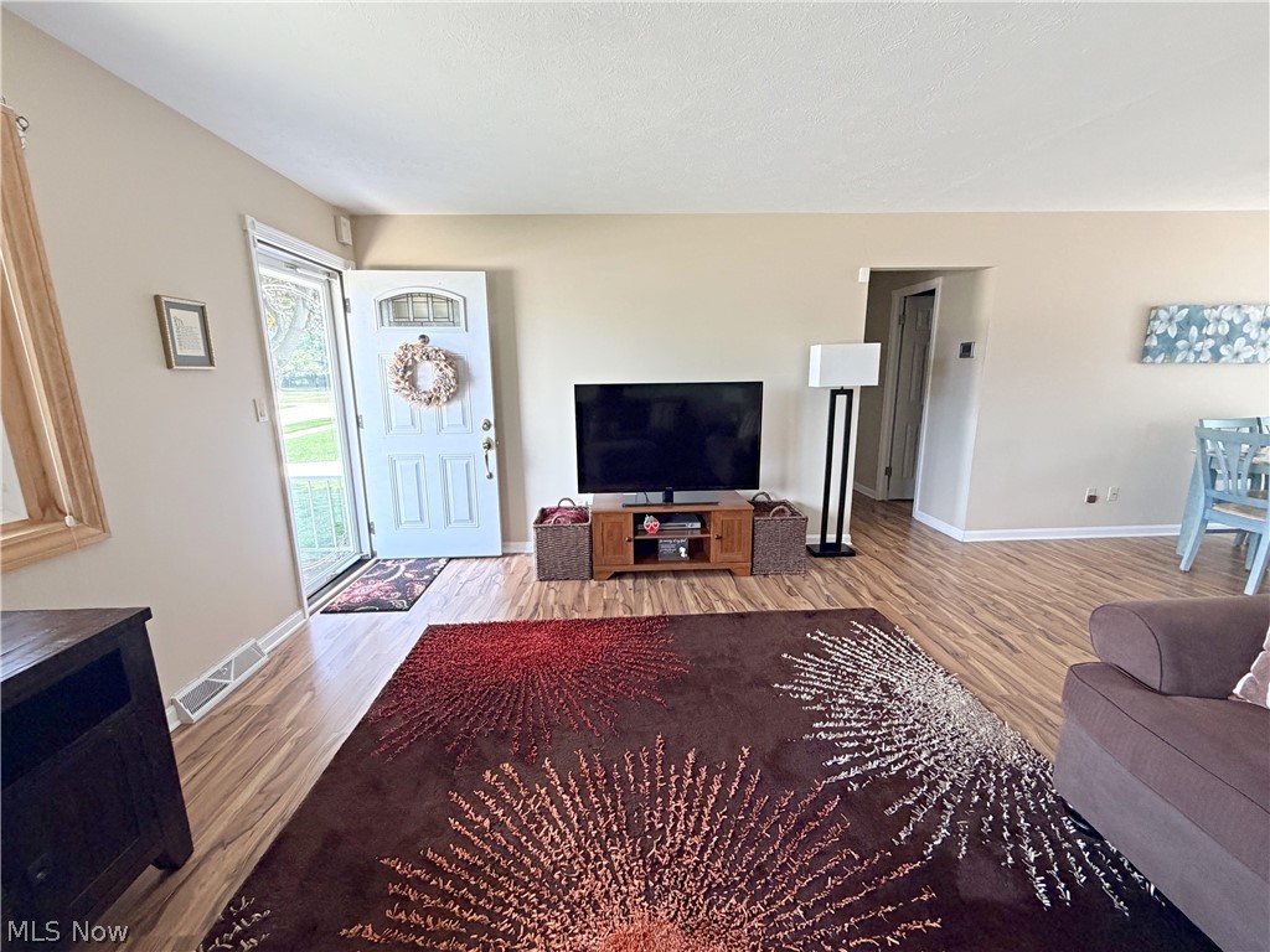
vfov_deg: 85.7
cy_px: 476
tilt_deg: -10.5
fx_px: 514
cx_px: 635
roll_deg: +1.3
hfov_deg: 102.1
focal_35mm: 14
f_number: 2.2
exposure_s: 1/121
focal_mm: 2.22
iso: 320
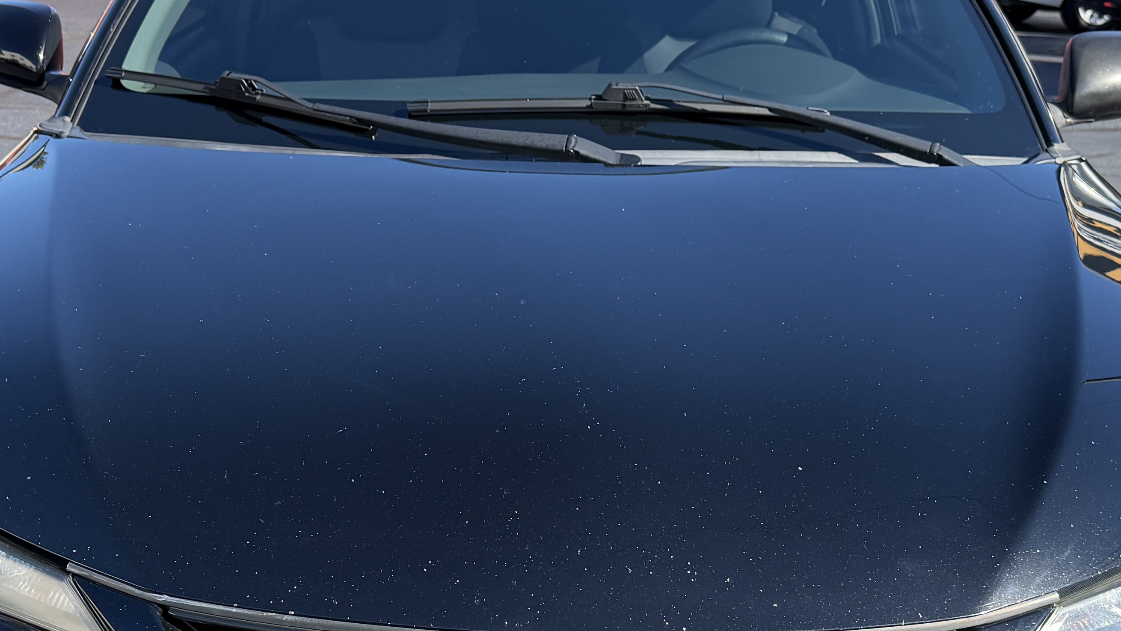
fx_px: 1694
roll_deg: -1.6
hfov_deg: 36.6
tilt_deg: -18.0
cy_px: 498
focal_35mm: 57
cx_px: 512
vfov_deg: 20.9
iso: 100
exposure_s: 1/1464
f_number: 1.78
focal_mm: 6.76
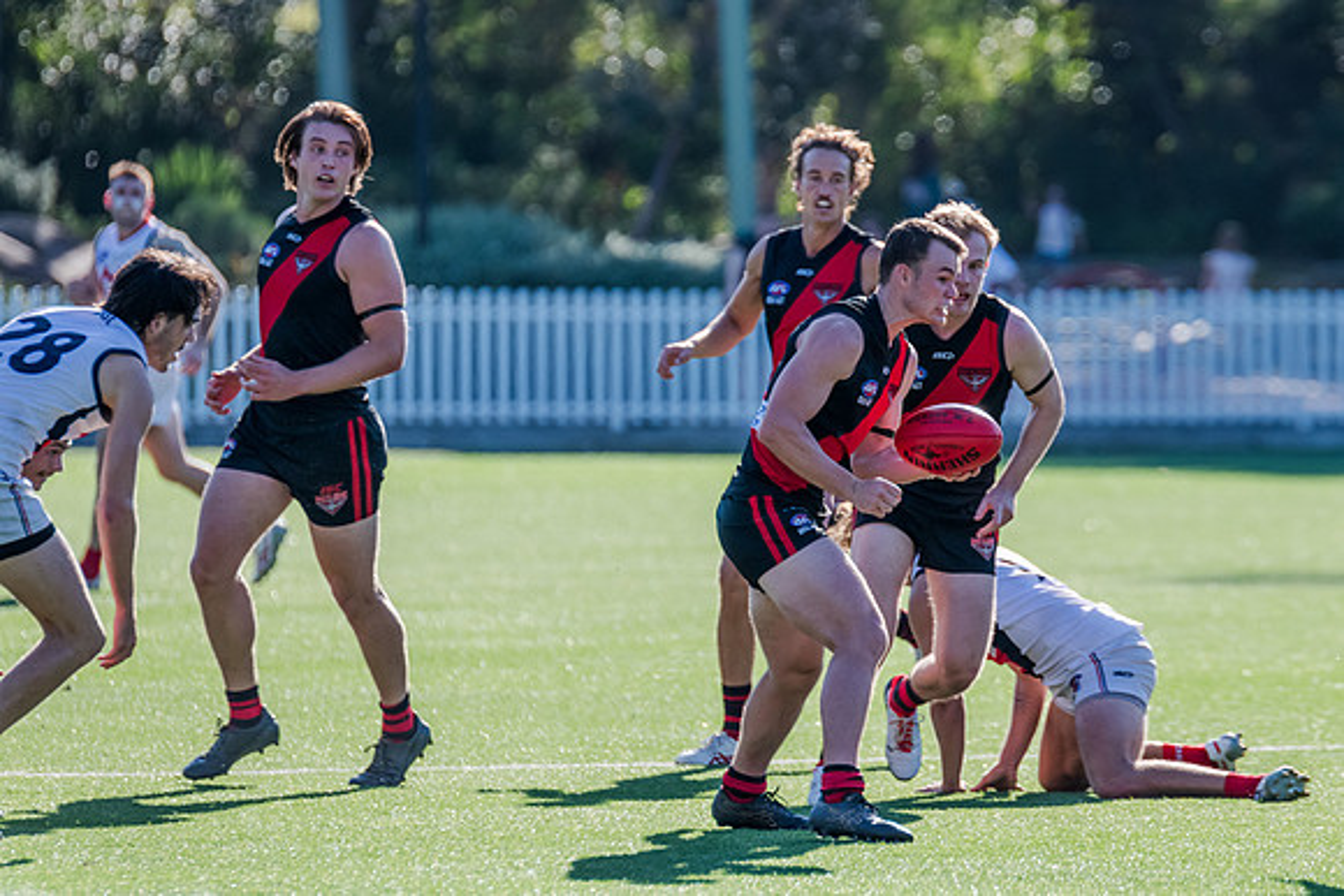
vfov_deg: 2.8
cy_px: 397
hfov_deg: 4.2
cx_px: 748
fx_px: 18247
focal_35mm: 489
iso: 800
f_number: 6.3
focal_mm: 420
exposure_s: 1/1600
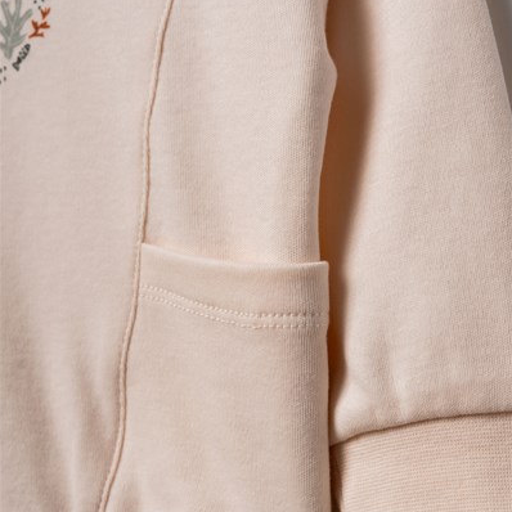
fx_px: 1071
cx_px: 256
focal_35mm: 64
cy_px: 311
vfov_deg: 26.8
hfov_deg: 26.9
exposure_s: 1/125
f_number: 9
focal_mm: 50
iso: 250
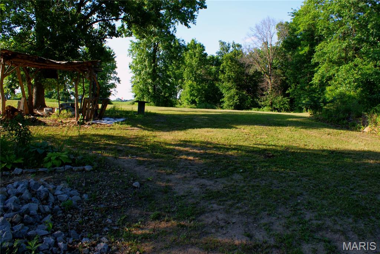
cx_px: 190
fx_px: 285
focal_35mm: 27
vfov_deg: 48.0
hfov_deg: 67.3
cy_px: 127
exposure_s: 1/80
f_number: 9
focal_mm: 18
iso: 100
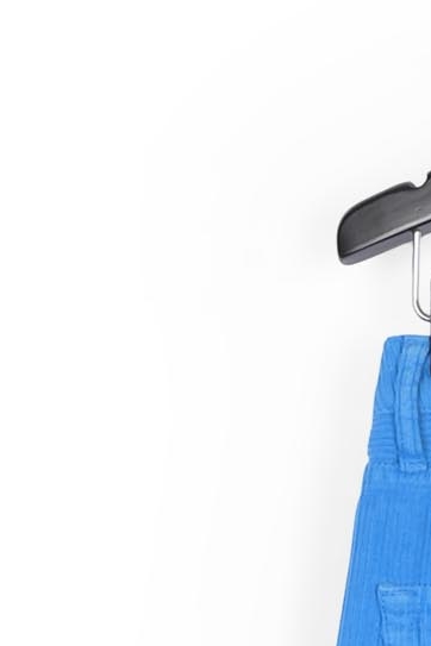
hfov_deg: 4.8
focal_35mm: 280
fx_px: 5028
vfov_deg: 7.0
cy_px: 1505
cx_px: 826
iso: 100
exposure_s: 1/125
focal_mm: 38
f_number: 13
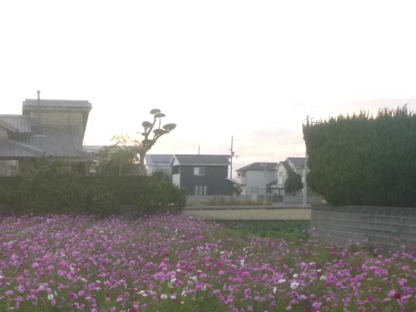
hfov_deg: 37.9
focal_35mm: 49
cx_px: 104
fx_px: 589
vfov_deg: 28.5
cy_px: 285
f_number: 3.9
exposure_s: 1/60
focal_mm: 4.5
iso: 160
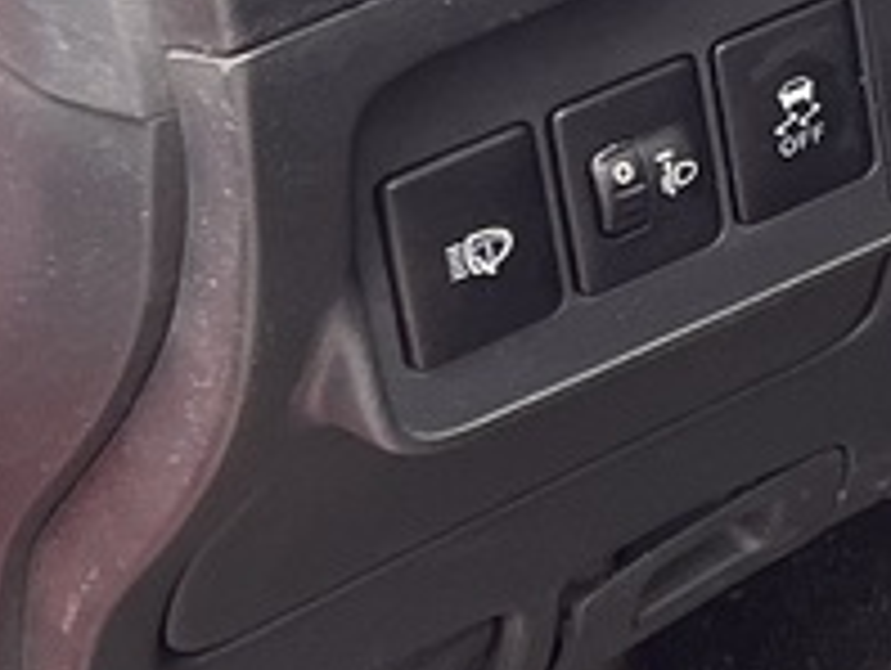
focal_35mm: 189
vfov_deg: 7.6
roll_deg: +1.2
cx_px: 2704
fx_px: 4871
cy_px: -657
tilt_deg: -27.5
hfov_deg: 8.6
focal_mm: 5.1
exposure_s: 1/121
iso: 50
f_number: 1.6
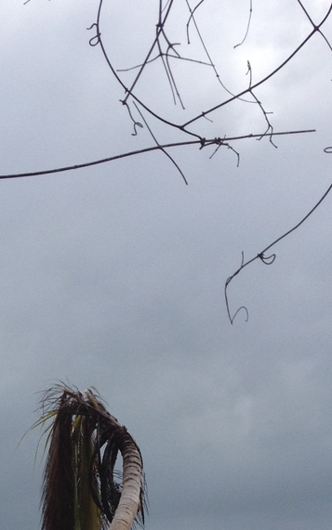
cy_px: 614
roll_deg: +2.8
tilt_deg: -2.2
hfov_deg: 12.5
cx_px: 49
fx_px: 1505
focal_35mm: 104
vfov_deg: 19.0
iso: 50
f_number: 2.4
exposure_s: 1/1783
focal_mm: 4.28
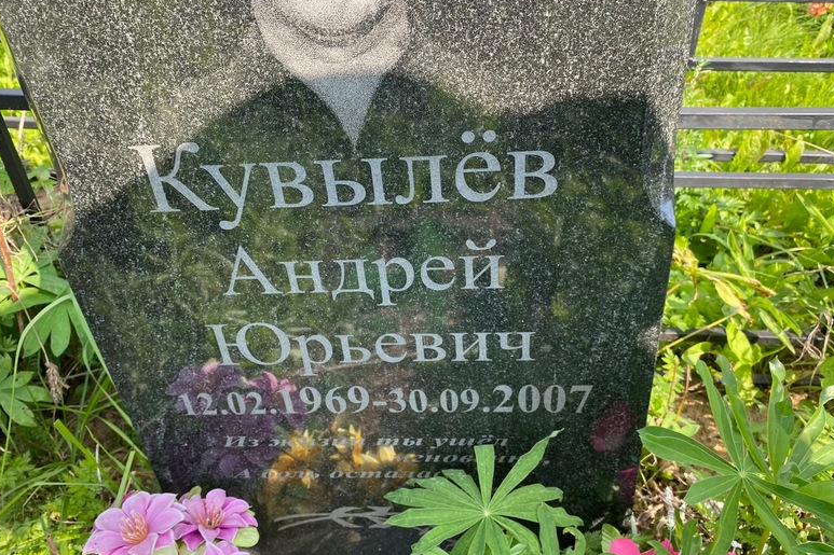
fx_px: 648
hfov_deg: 65.5
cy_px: 276
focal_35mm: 28
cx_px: 415
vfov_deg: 46.4
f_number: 1.8
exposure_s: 1/597
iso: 32
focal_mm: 4.25
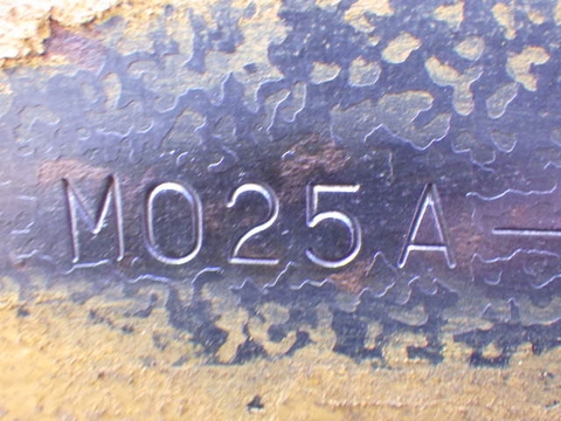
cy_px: 210
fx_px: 551
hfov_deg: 54.0
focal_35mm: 34
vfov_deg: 41.8
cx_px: 280
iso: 640
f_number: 3.8
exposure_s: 1/50
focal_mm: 6.1
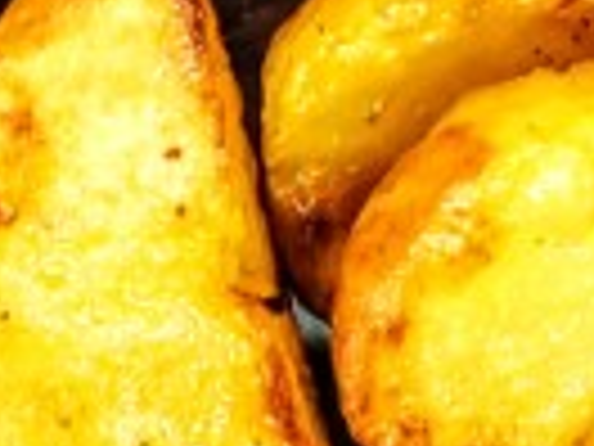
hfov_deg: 7.6
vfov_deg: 5.6
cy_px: -405
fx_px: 4462
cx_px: 261
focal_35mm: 260
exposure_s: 1/100
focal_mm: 5.56
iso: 160
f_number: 1.6
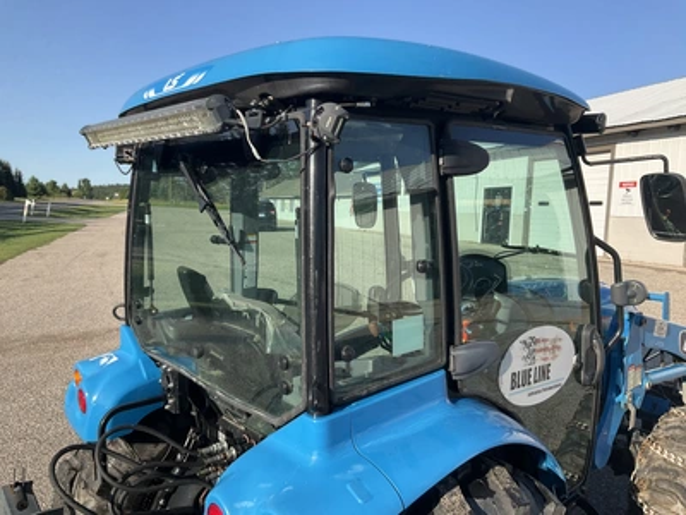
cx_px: 343
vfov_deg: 48.2
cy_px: 258
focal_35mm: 29
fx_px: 575
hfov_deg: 61.7
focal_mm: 3
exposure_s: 1/944
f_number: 1.8
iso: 25
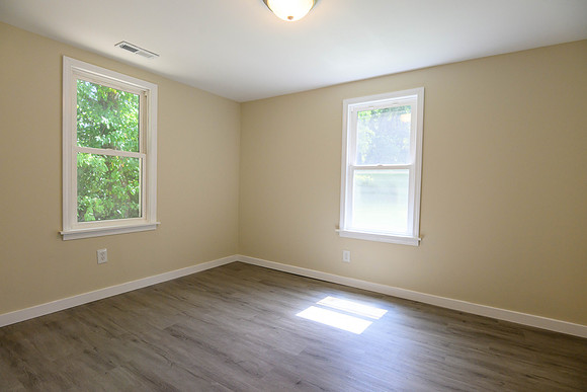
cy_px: 196
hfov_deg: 93.3
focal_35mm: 17
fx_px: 277
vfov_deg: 70.5
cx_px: 294
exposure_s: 1/250
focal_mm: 17
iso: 1000
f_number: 5
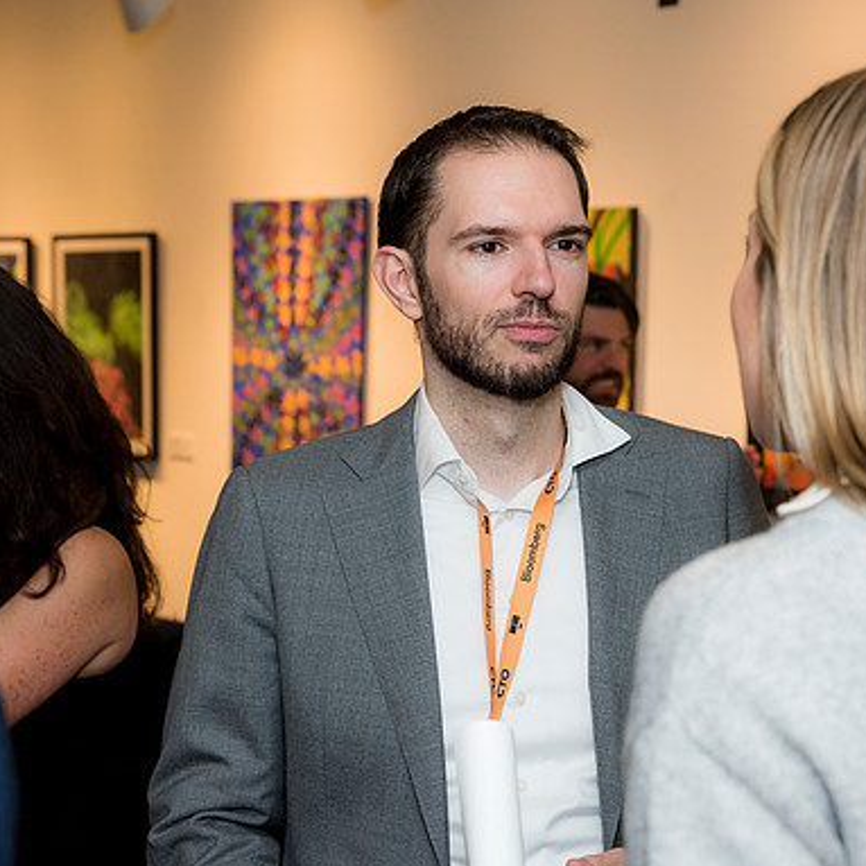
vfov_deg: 20.9
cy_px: 435
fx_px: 2349
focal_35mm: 83
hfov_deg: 20.9
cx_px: 506
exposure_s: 1/125
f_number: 5
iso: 800
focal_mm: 62
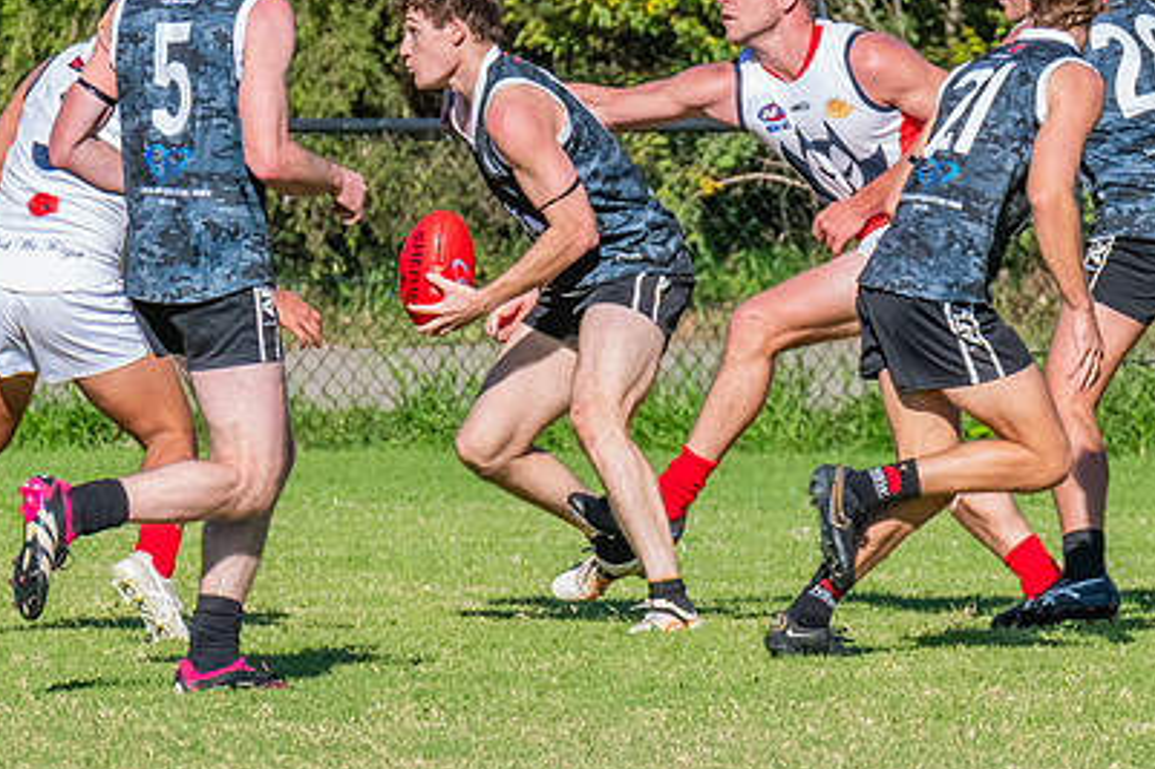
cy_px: 362
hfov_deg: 1.9
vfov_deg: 1.3
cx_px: 703
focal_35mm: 1073
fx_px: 34410
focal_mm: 410
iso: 1600
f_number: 13
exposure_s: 1/1600
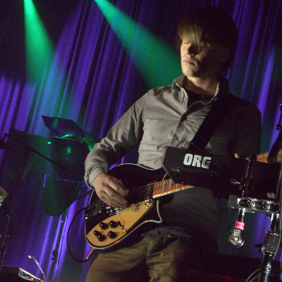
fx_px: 1023
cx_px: 175
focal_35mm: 111
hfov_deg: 15.7
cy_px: 141
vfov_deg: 15.7
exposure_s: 1/15
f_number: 4.6
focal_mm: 15.3
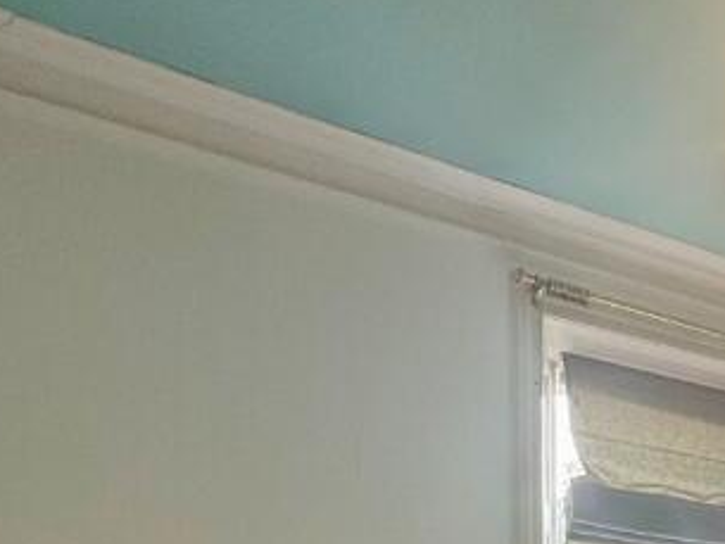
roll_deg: +1.7
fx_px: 985
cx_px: 763
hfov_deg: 35.6
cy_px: 746
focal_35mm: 47
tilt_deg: +2.4
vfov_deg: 25.6
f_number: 2.2
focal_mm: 2.22
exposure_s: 1/99
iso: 64
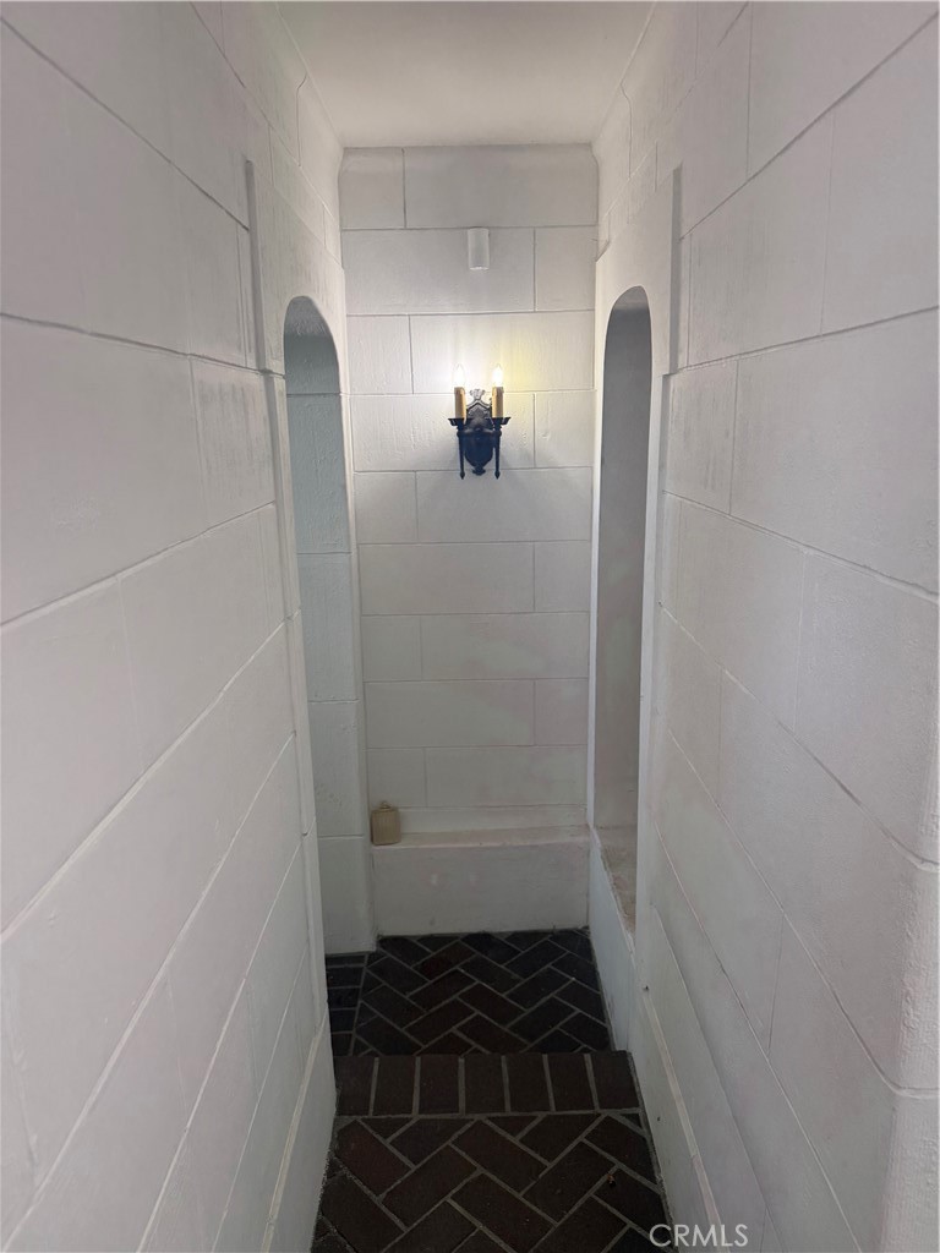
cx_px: 470
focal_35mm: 24
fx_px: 869
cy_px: 626
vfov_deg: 71.6
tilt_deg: -13.0
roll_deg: +1.3
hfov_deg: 56.8
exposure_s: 1/227
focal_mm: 6.76
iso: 125
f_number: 1.78
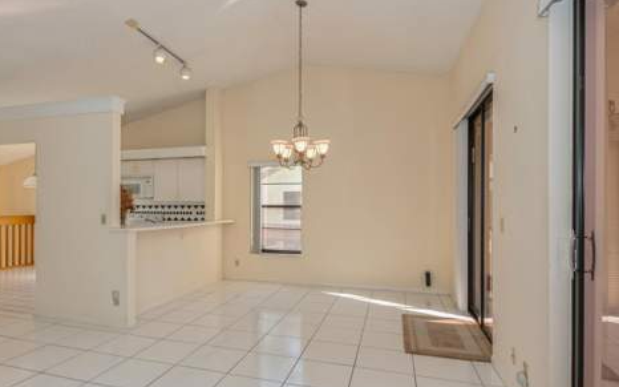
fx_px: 354
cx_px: 268
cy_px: 199
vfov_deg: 57.2
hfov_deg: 81.9
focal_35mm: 21
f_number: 8
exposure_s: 1/30
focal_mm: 12
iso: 160
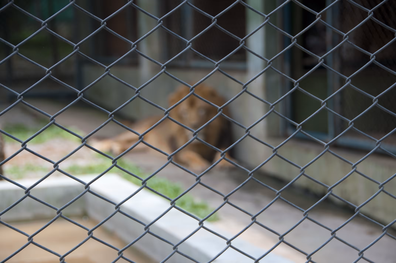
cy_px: 132
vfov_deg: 14.0
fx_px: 1071
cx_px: 198
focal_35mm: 98
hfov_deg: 20.9
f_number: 5
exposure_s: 1/320
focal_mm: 65
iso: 320
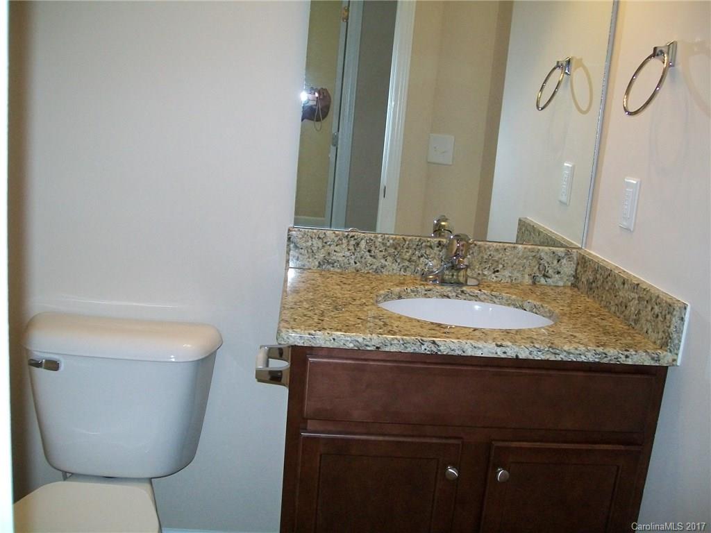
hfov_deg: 51.4
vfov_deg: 39.7
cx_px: 356
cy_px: 266
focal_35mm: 36
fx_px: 739
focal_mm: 6
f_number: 2.7
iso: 160
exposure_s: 1/60
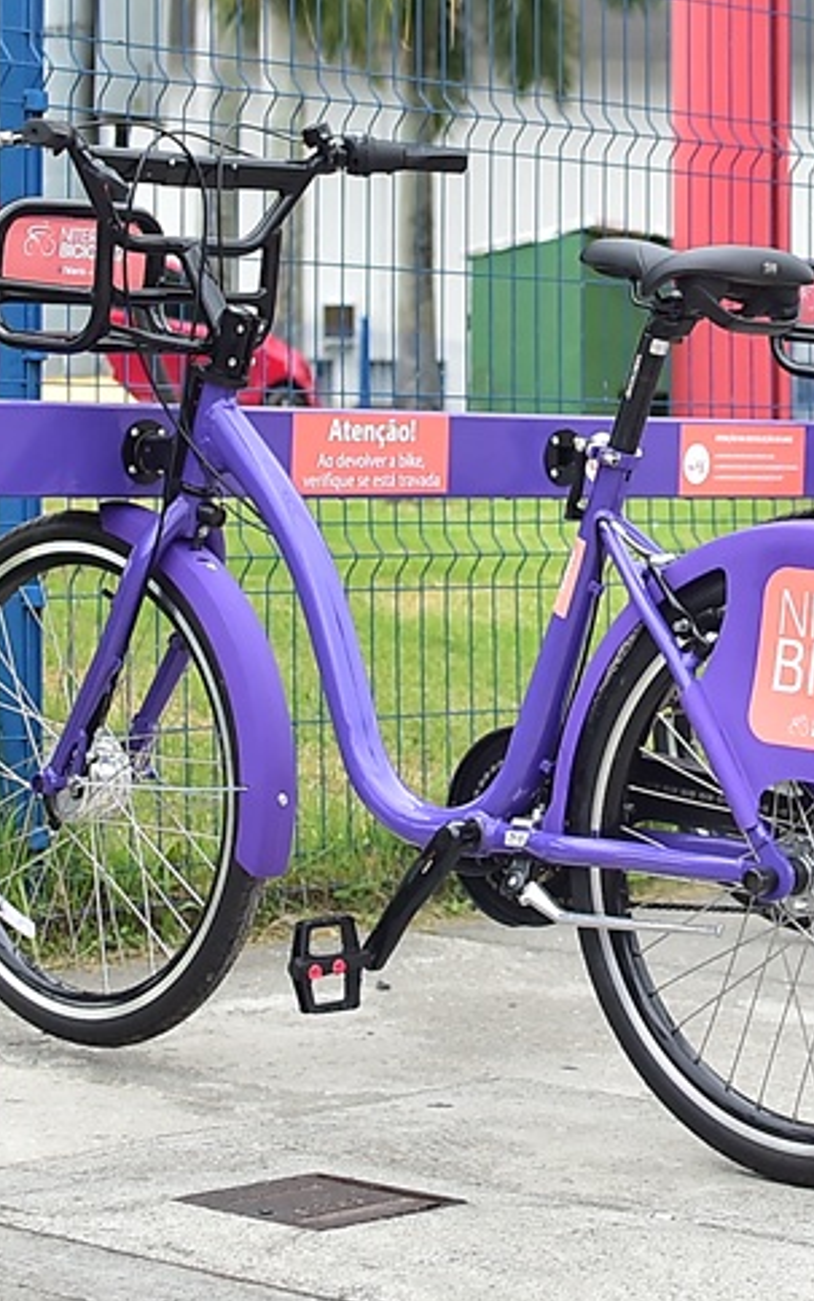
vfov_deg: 20.0
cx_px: 838
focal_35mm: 103
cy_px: 293
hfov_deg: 12.5
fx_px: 3652
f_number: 4
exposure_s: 1/320
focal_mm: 35
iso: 1000
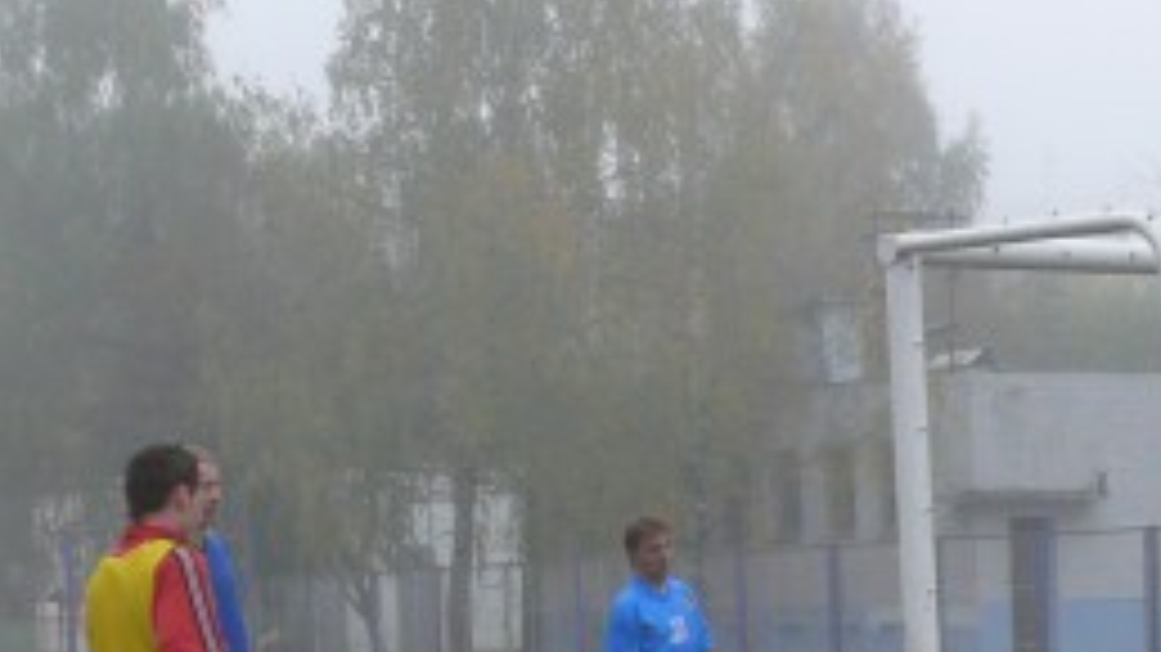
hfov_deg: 19.5
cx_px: 999
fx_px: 3324
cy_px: 648
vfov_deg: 11.1
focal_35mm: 108
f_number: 2.8
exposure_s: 1/320
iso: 200
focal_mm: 8
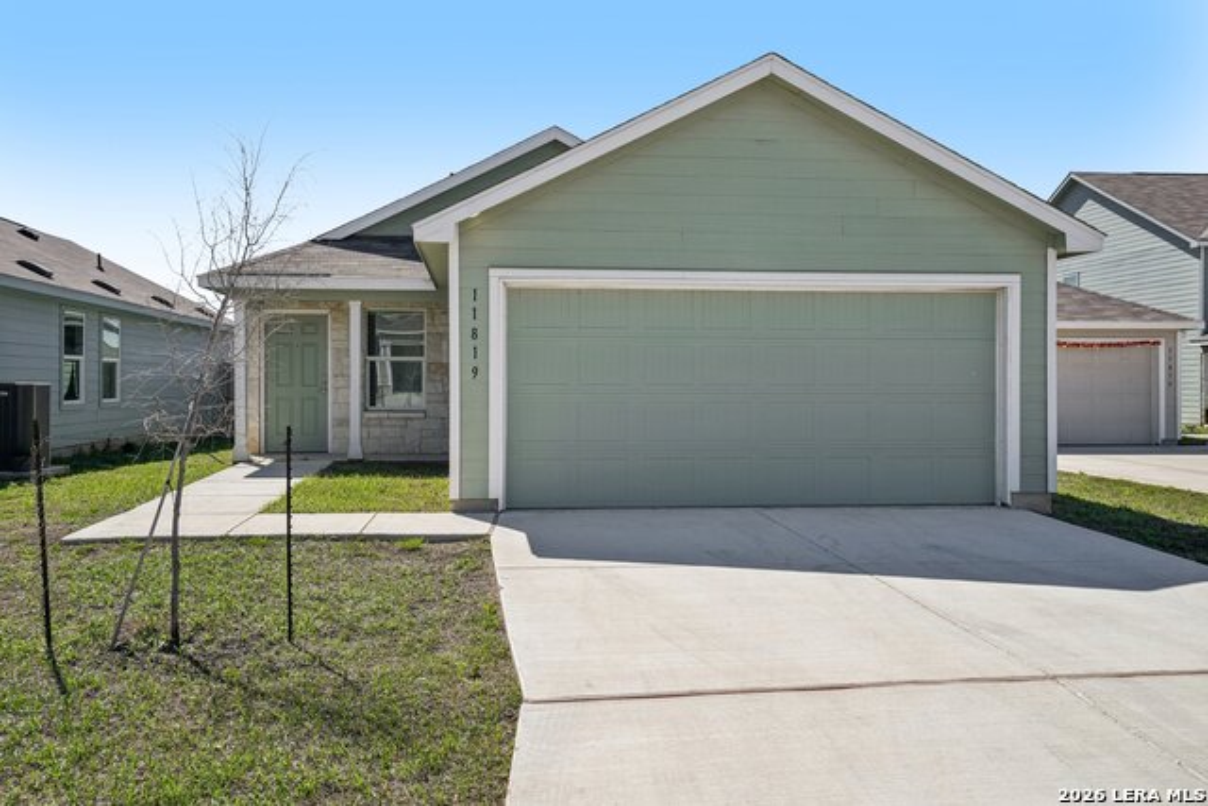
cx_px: 604
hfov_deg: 58.7
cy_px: 403
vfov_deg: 41.1
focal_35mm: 32
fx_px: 1074
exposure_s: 1/750
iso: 200
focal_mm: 32
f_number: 8
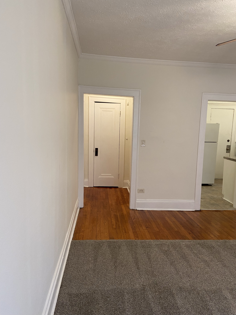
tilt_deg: -7.3
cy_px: 158
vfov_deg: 67.3
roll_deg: -1.7
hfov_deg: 53.1
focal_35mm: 26
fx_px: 236
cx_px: 118
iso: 125
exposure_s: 1/60
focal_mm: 4.25
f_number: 1.8
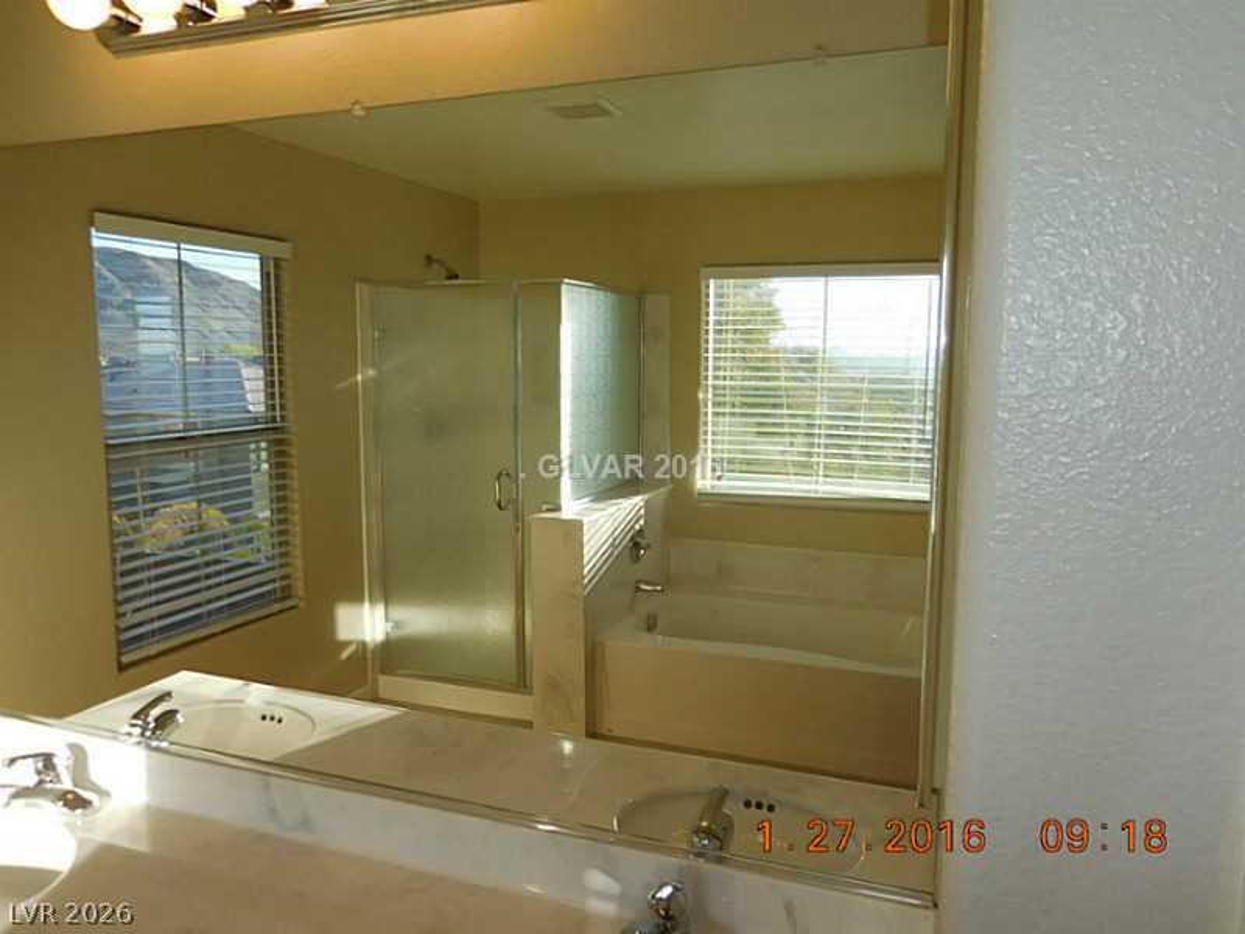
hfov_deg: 69.4
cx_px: 622
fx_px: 899
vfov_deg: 54.9
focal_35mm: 25
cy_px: 467
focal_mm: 4.5
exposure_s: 1/320
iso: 125
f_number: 3.3
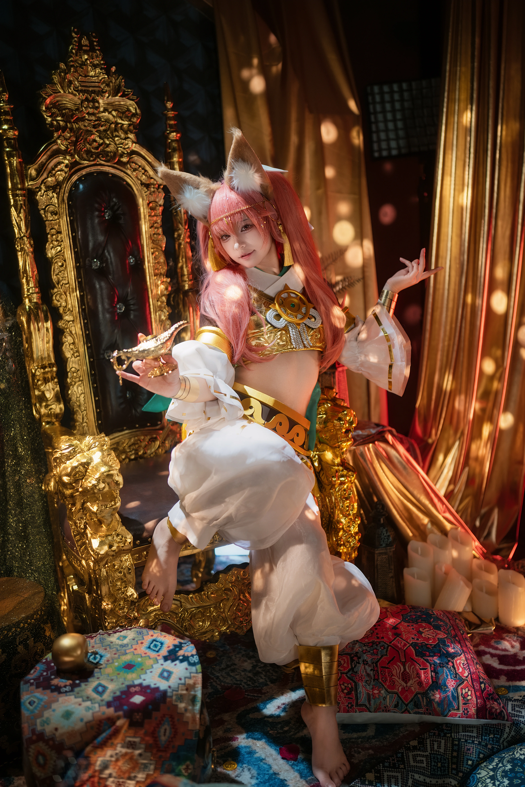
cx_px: 262
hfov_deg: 37.9
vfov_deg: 54.4
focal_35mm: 35
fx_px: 766
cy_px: 394
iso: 200
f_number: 1.4
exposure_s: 1/125
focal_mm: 35
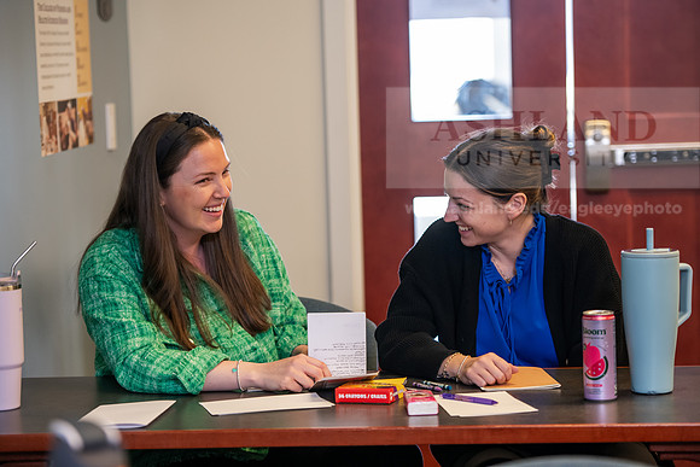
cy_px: 234
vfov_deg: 12.5
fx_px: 2139
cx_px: 350
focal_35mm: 110
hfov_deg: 18.6
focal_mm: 110
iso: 1000
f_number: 3.2
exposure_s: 1/125
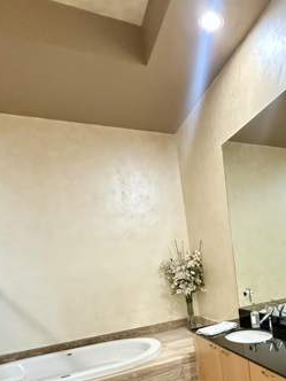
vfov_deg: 60.3
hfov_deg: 46.9
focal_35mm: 27
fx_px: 297
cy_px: 303
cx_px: 250
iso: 800
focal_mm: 2.22
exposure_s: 1/60
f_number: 2.2
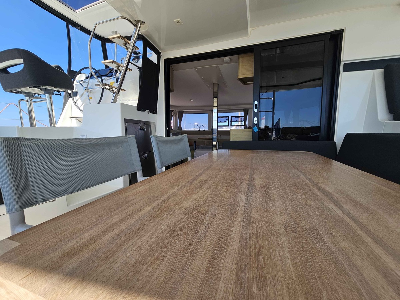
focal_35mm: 13
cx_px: 200
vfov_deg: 89.9
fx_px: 150
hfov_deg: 106.2
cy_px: 150
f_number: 2.2
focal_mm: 2.2
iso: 50
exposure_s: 1/952
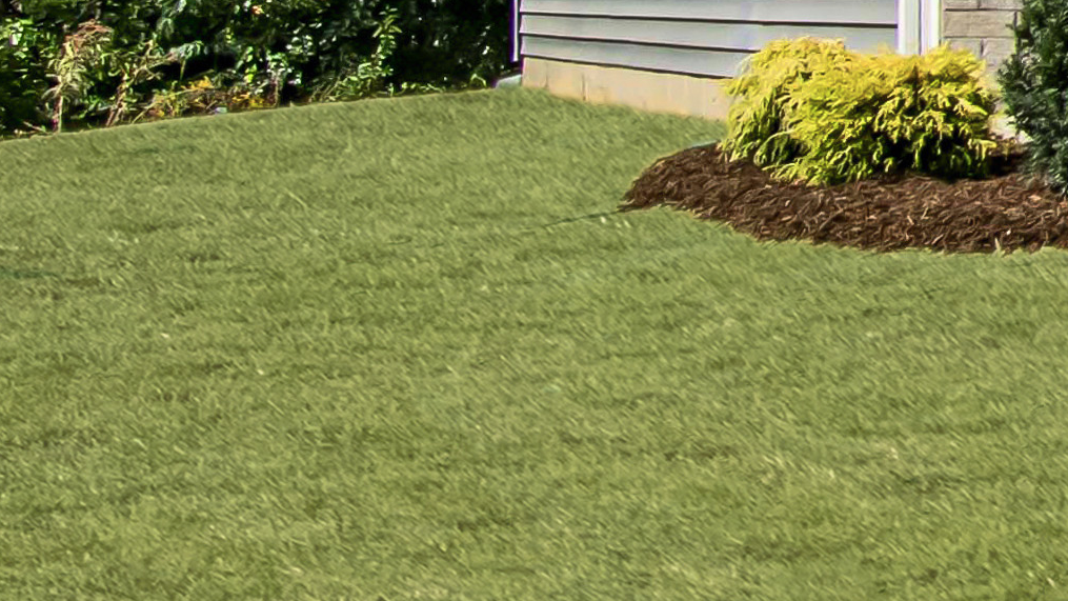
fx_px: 3682
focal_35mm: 130
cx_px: 2519
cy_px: -913
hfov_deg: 12.9
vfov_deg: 8.4
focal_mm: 14
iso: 200
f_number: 10
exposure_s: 1/400
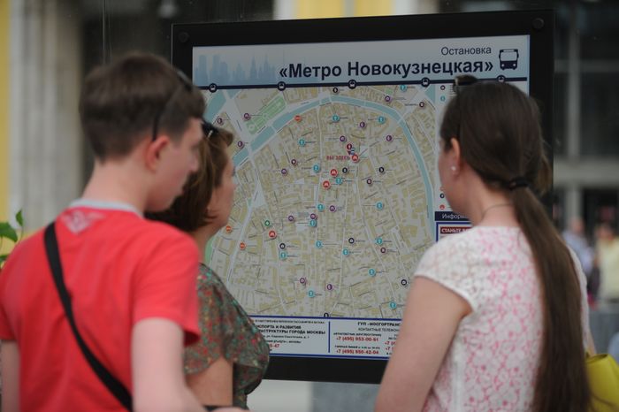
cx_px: 310
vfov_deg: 13.0
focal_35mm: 105
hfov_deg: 19.5
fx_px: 1804
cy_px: 206
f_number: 2.8
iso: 250
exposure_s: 1/2500
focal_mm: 105
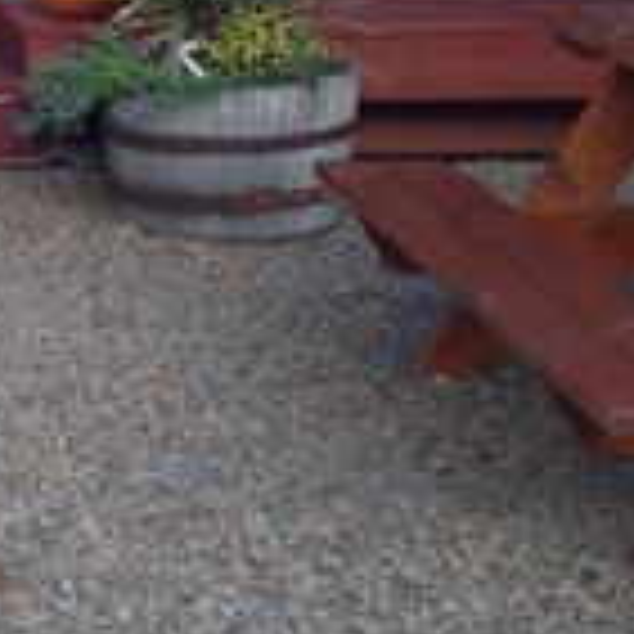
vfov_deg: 13.2
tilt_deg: -9.4
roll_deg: +1.3
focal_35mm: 131
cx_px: -301
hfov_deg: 12.7
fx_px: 2714
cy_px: 76
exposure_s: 1/163
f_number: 2.4
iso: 50
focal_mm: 4.28
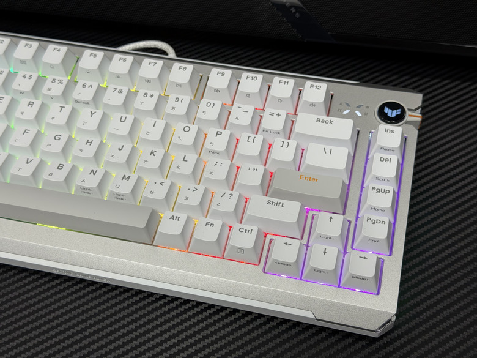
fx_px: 661
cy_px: 179
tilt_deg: -47.3
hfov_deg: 39.7
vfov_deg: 30.3
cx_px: 238
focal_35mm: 48
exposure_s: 1/120
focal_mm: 6.76
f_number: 1.78
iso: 64
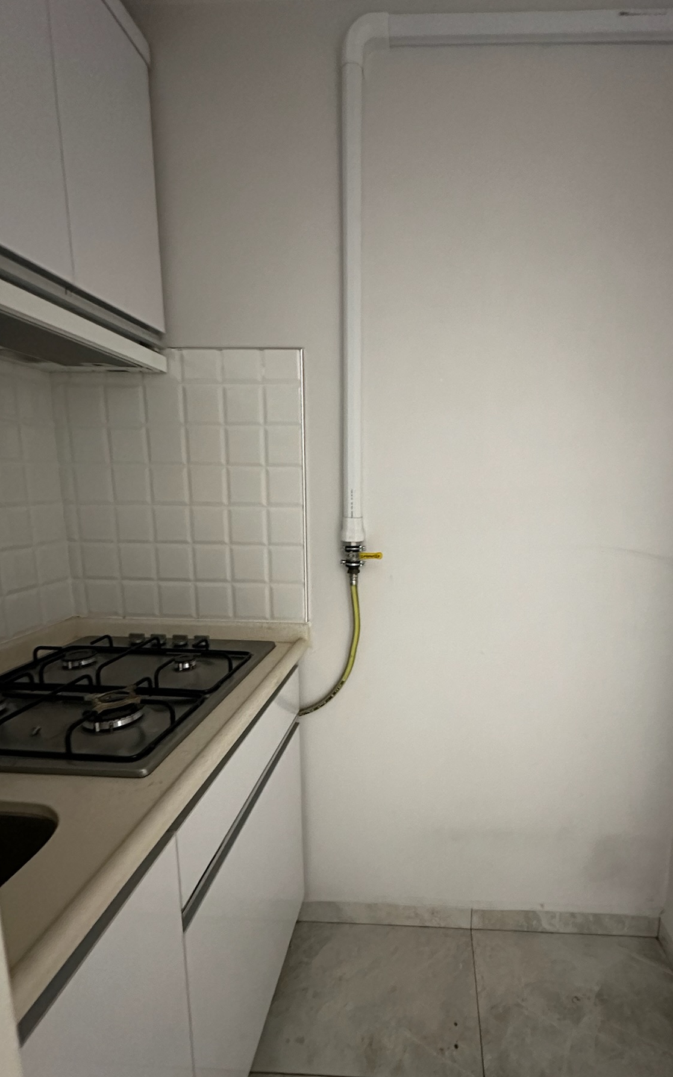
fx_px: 499
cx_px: 413
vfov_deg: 94.3
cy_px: 564
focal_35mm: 17
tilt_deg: -8.4
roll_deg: -2.0
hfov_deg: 67.1
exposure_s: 1/60
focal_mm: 2.22
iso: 1000
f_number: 2.2
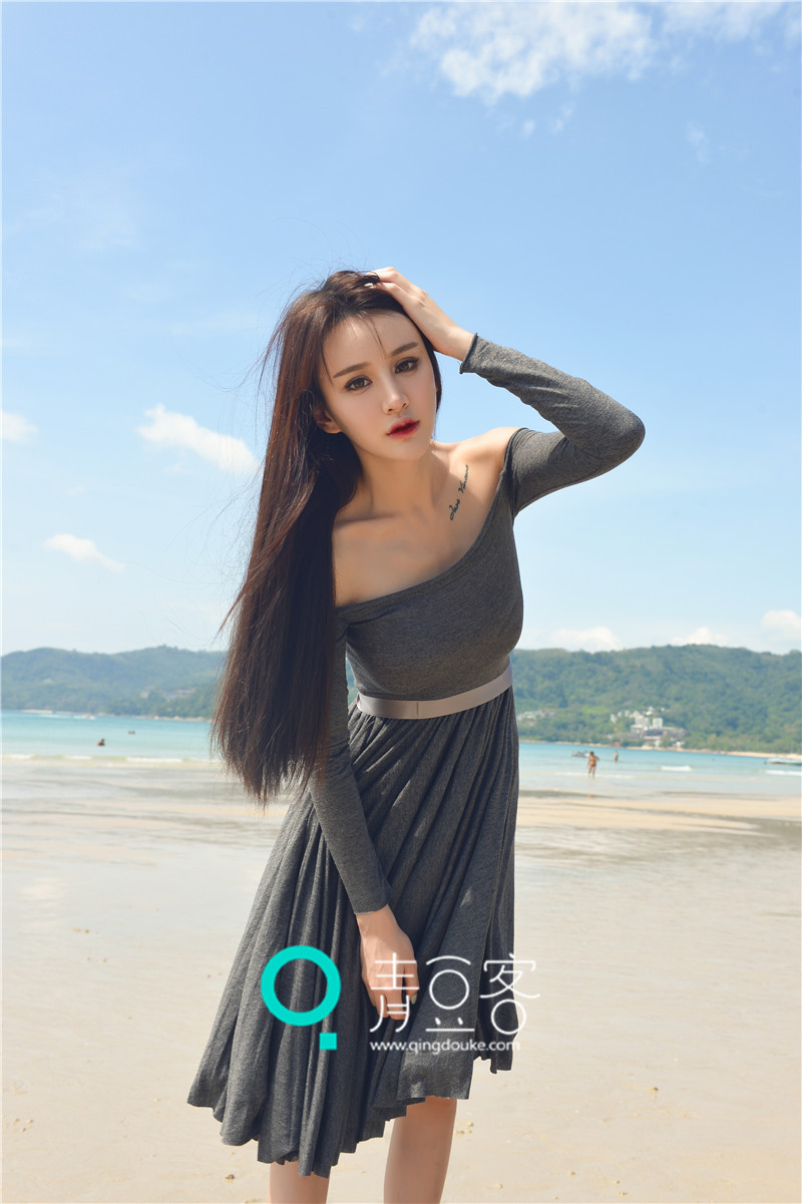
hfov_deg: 36.9
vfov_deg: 53.1
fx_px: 1204
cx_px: 401
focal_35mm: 36
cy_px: 602
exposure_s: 1/250
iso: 160
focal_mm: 36
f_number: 9
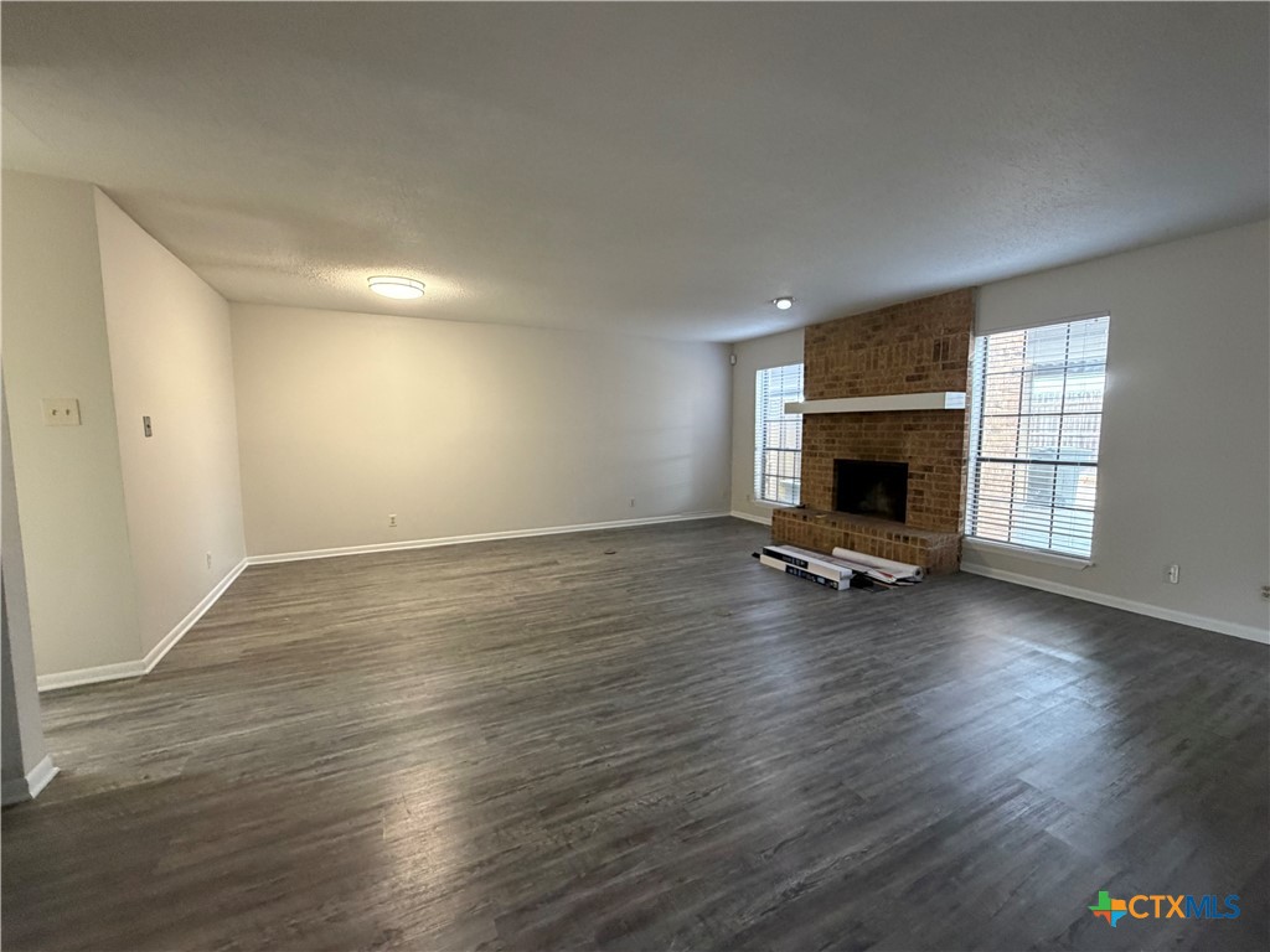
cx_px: 635
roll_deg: +0.2
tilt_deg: -3.7
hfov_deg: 102.1
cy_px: 476
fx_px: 514
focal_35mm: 14
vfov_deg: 85.7
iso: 320
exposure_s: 1/60
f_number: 2.2
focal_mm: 2.22
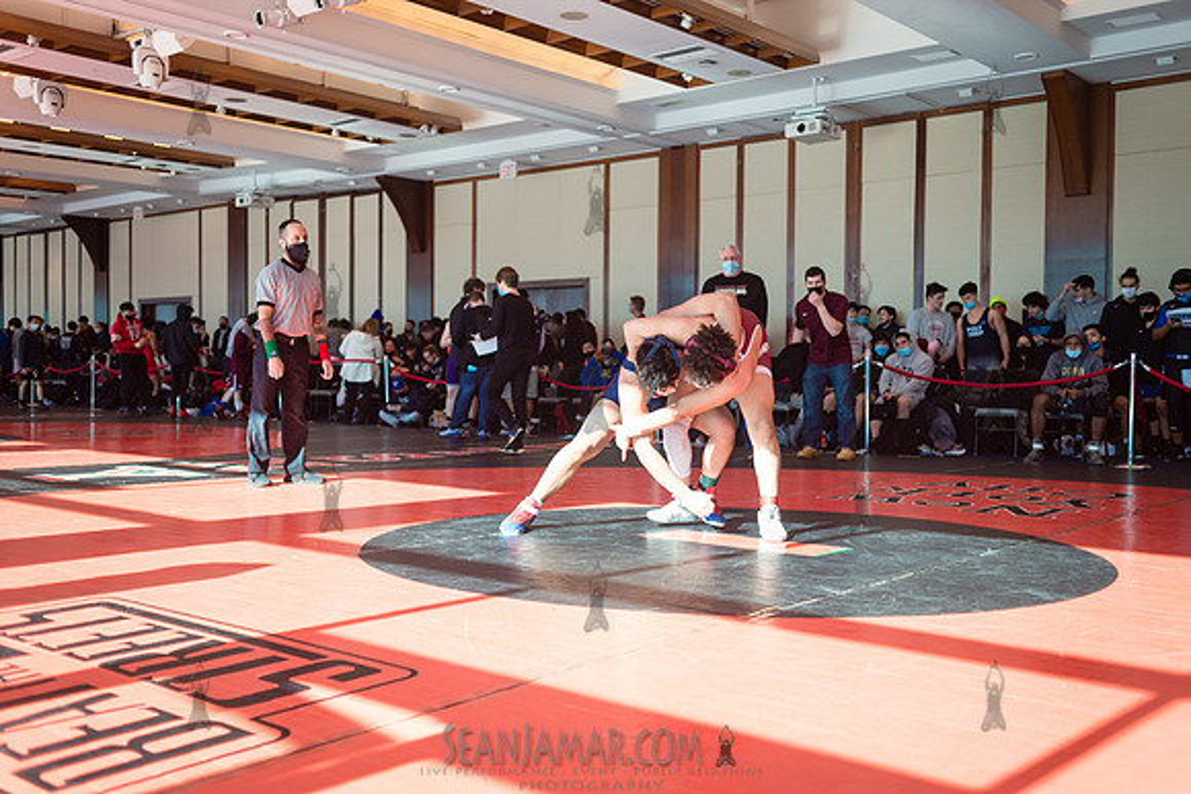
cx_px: 596
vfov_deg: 37.9
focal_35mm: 35
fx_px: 1158
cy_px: 397
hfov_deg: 54.4
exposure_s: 1/400
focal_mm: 35
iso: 400
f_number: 3.2
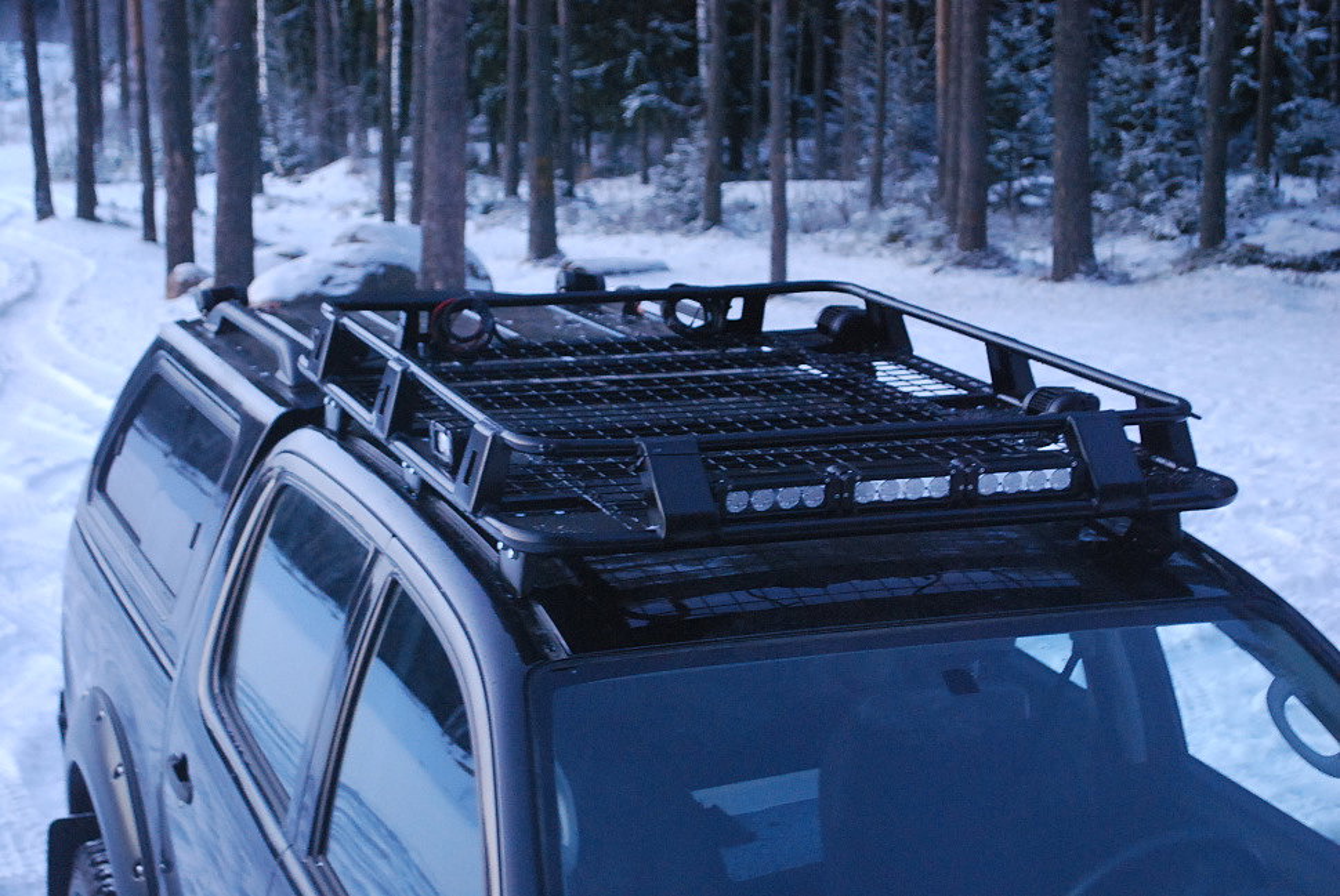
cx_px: 670
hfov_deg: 30.5
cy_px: 448
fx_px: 2459
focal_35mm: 66
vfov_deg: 20.7
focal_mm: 44
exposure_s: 1/13
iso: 1600
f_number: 5.3
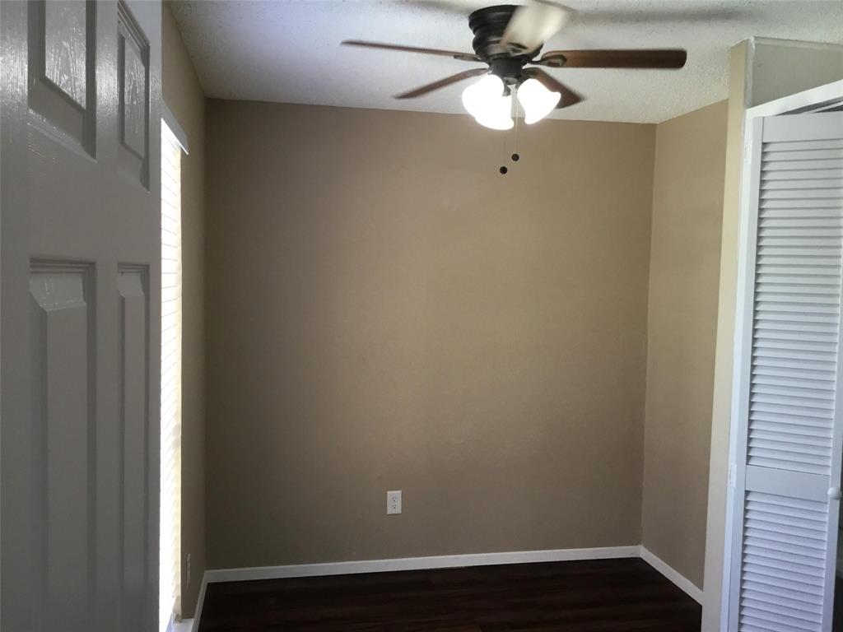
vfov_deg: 45.4
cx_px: 422
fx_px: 755
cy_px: 316
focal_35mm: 31
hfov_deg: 58.4
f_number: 2.4
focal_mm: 3.3
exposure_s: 1/30
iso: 40
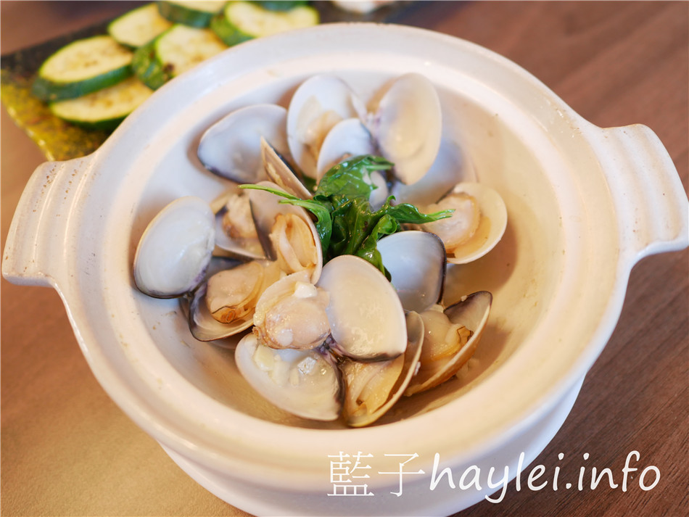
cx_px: 344
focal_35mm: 30
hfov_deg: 60.0
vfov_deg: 46.8
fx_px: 597
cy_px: 258
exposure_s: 1/60
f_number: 1.7
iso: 400
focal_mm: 15
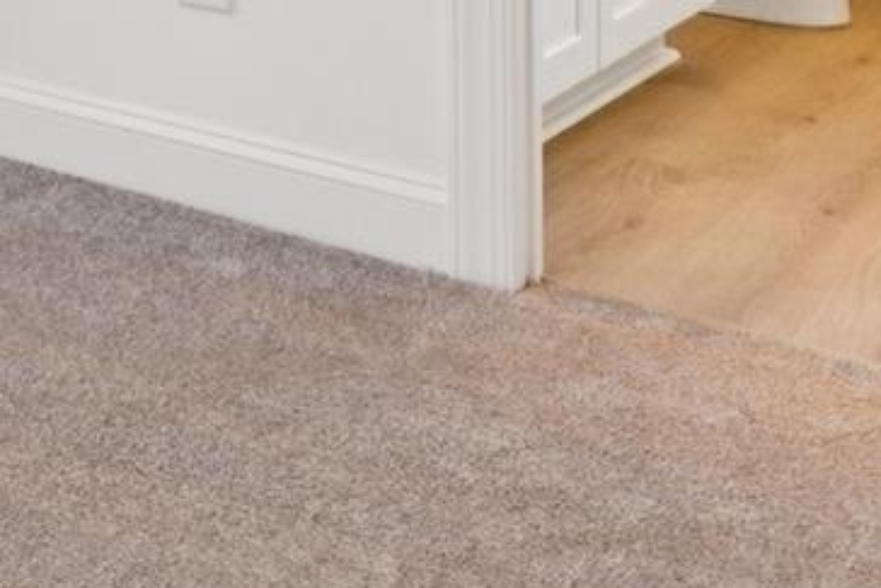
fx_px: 2258
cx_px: -775
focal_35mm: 92
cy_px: -594
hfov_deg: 17.3
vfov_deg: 12.9
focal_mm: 16.4
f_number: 11
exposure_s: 1/8
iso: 100
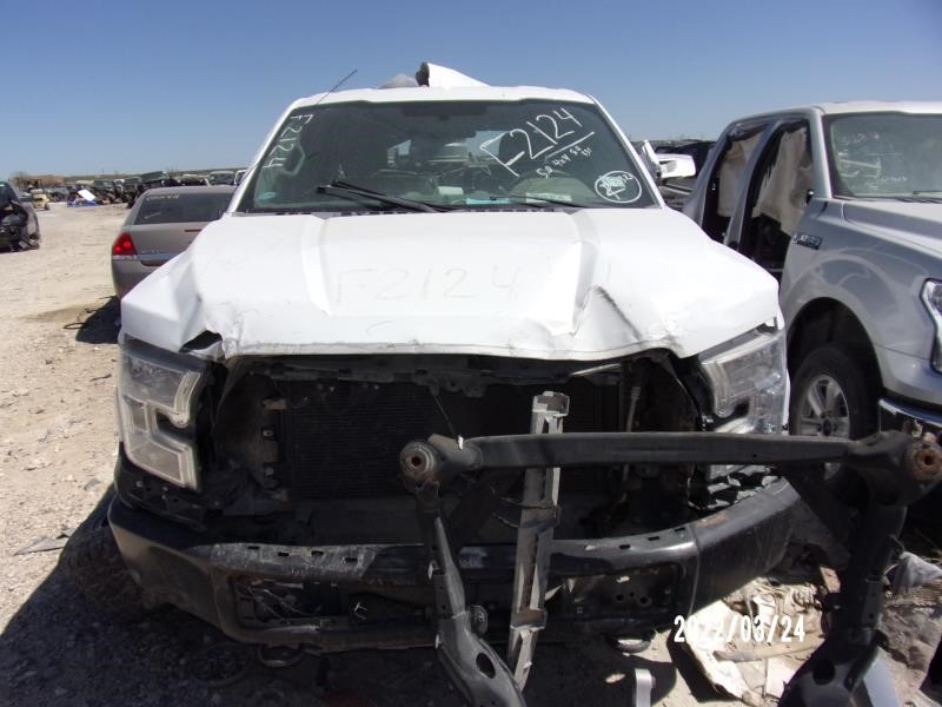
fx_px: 653
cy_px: 354
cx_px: 471
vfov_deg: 56.8
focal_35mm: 24
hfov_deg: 71.6
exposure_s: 1/200
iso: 80
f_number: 10.8
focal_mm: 4.3
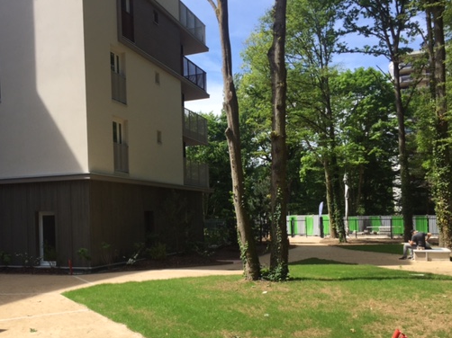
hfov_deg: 49.6
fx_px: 483
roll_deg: +1.2
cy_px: 212
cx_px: 166
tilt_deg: +0.7
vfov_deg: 38.4
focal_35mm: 37
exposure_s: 1/1412
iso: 32
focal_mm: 4.15
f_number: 2.2
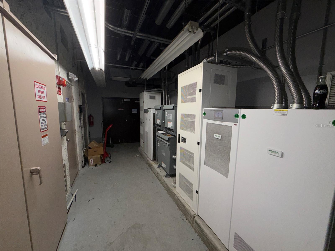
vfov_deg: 85.7
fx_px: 135
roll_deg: -0.1
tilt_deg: -7.2
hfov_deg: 102.1
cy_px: 126
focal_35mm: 14
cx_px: 168
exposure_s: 1/120
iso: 80
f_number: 2.2
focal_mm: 2.22
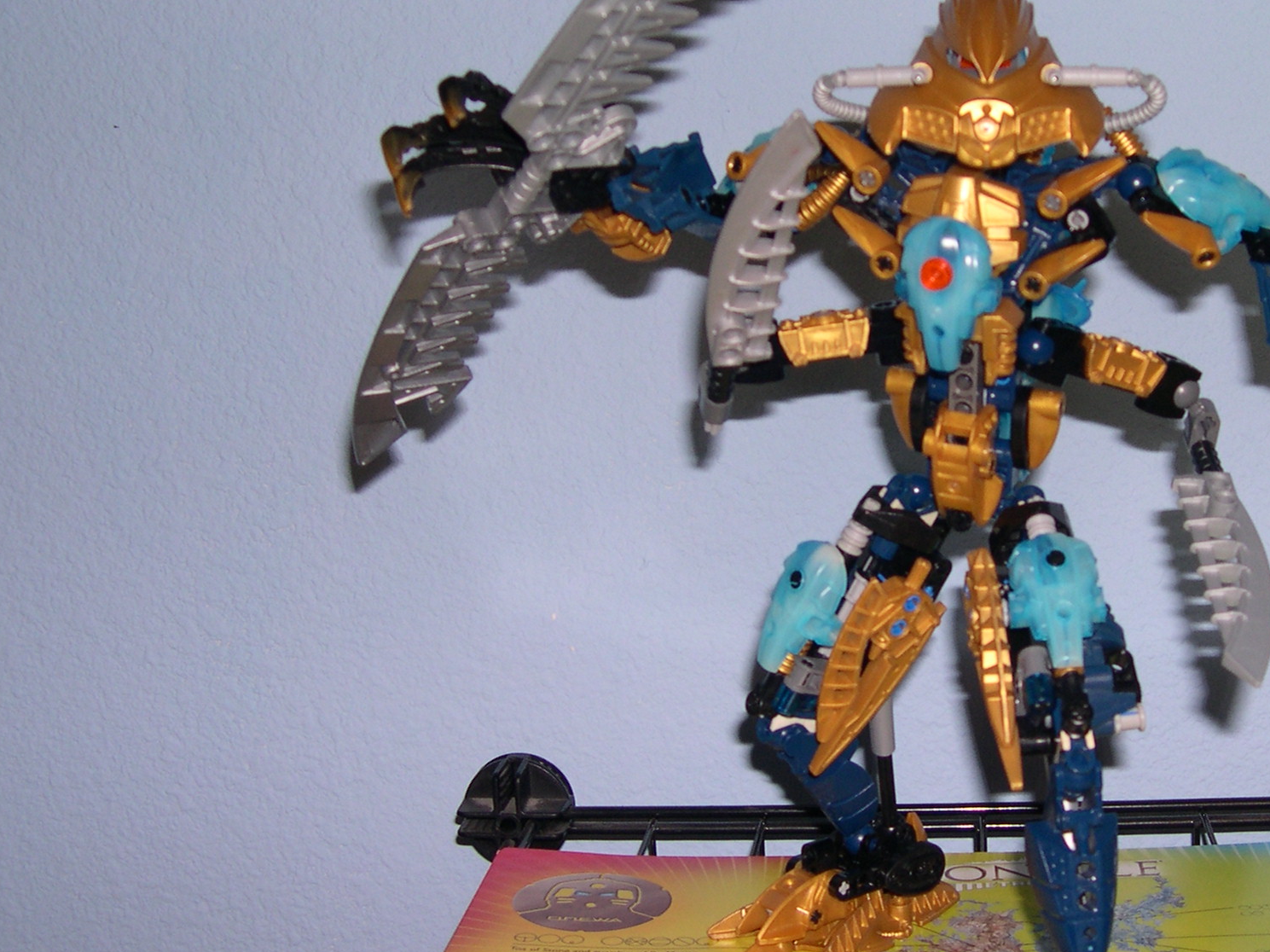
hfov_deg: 32.9
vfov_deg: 25.2
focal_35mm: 58
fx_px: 2127
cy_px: 447
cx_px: 871
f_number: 2.8
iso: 100
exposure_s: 1/60
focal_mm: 8
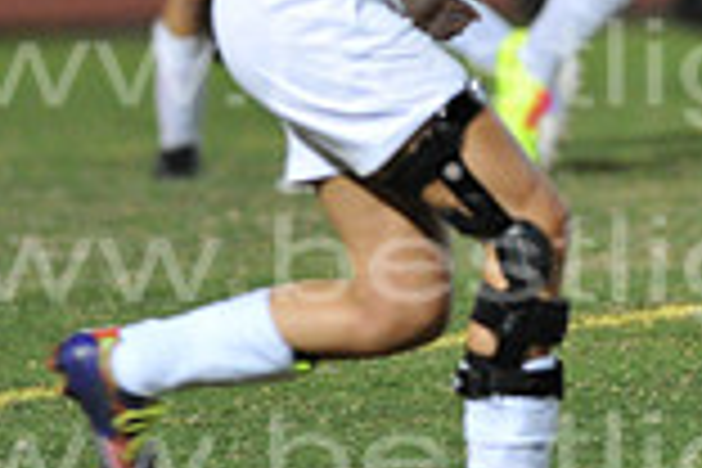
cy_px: -220
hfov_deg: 1.9
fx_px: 21702
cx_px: 855
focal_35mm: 1113
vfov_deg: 1.2
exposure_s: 1/400
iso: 5000
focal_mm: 300
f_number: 3.2
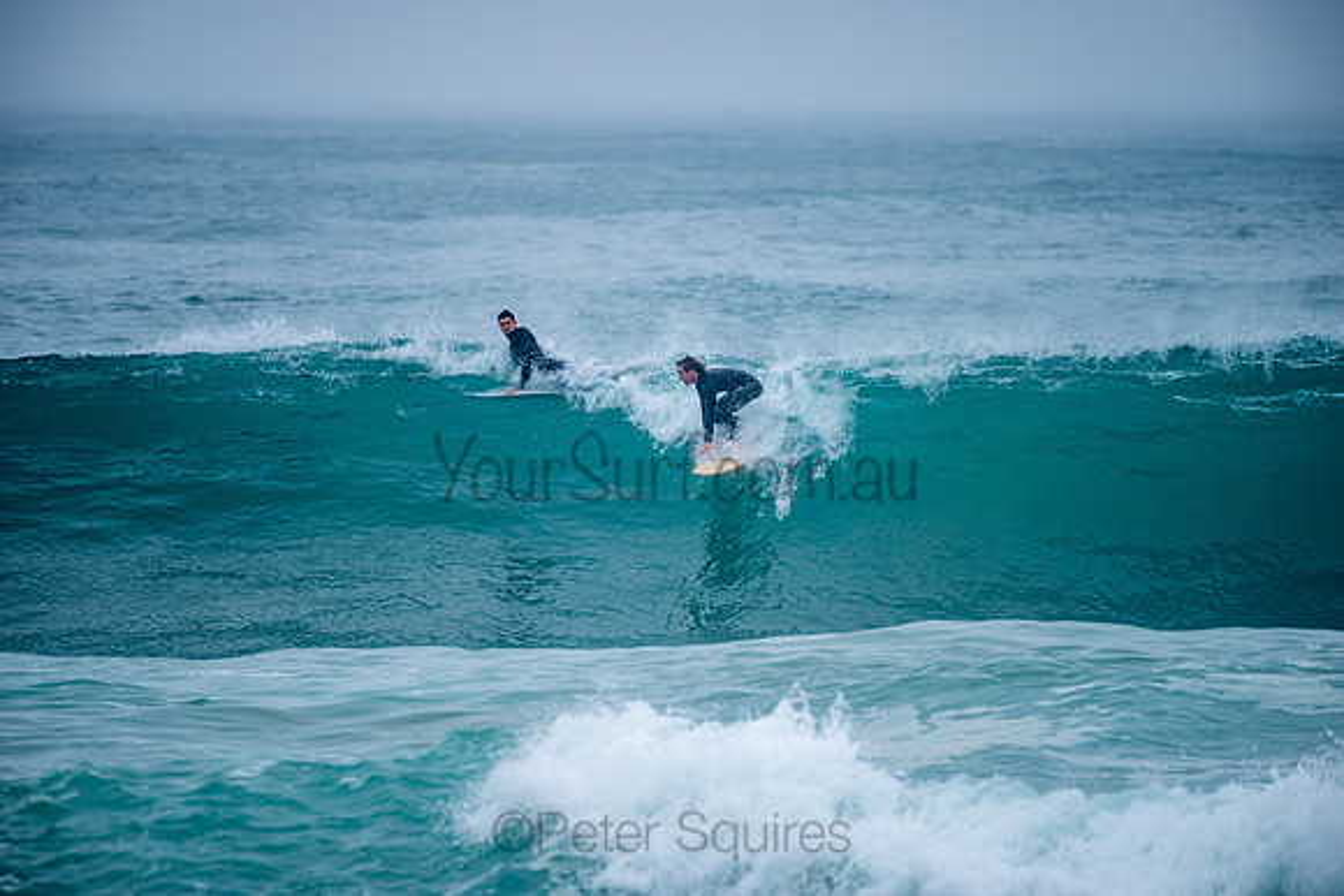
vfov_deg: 2.7
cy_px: 448
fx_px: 19000
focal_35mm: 509
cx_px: 672
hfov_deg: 4.1
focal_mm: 500
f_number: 5.6
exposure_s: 1/1000
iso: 280
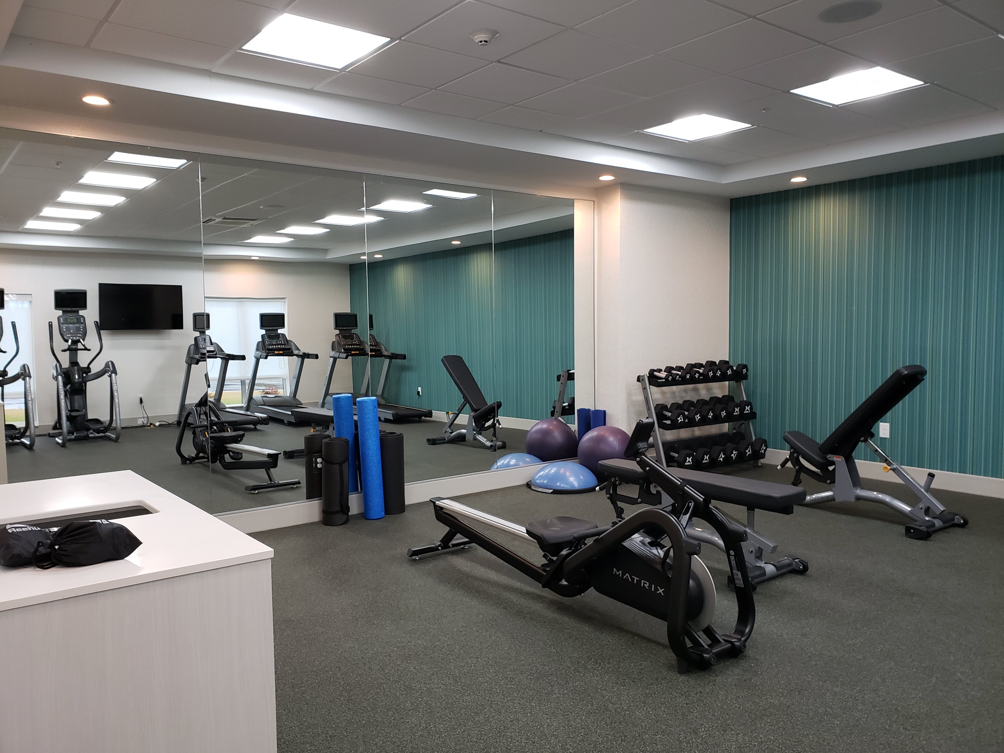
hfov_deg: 67.3
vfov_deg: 53.1
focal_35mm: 26
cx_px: 502
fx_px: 754
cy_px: 376
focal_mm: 4.3
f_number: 2.4
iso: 200
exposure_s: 1/60
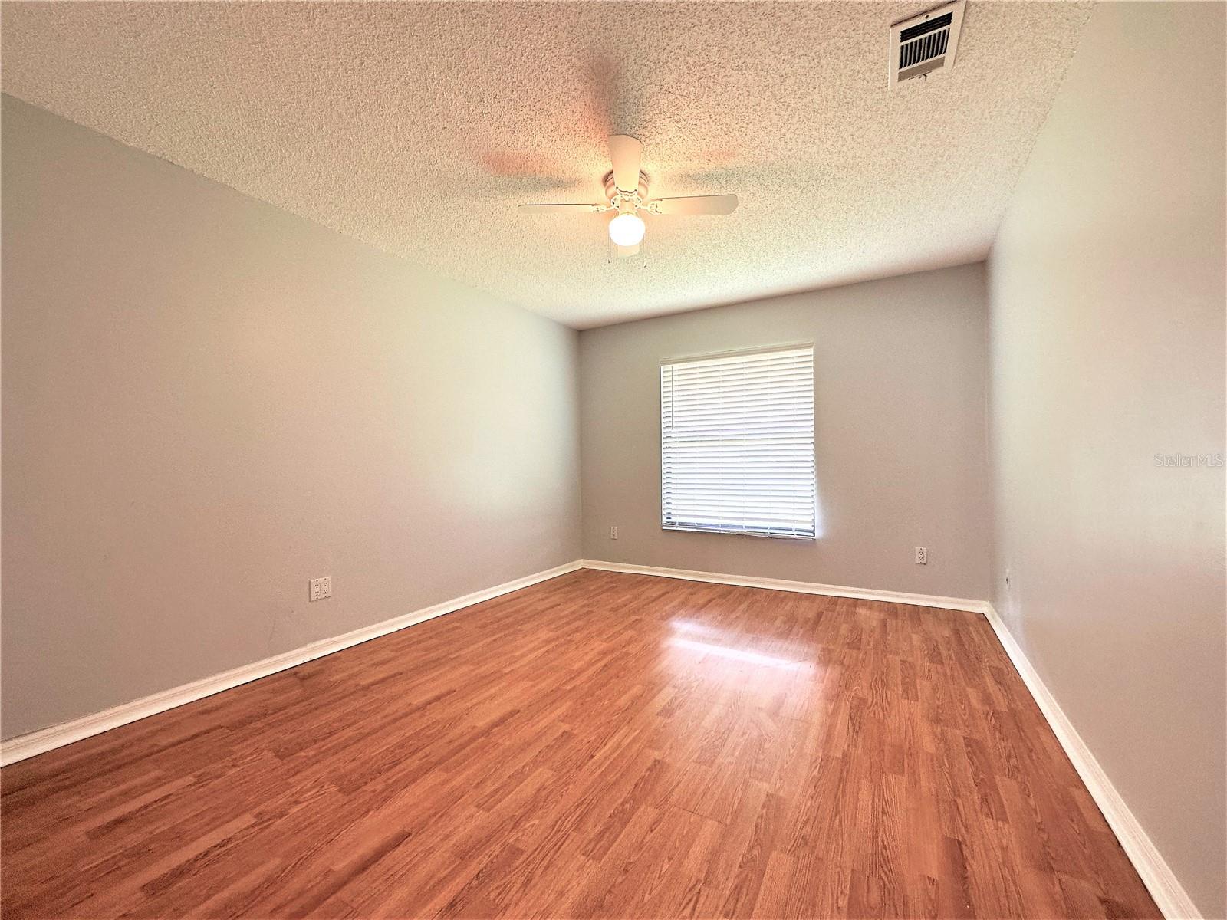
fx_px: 496
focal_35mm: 14
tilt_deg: +0.0
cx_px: 614
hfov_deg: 102.1
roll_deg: +0.8
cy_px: 460
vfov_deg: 85.7
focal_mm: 2.22
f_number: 2.2
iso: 125
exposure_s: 1/120
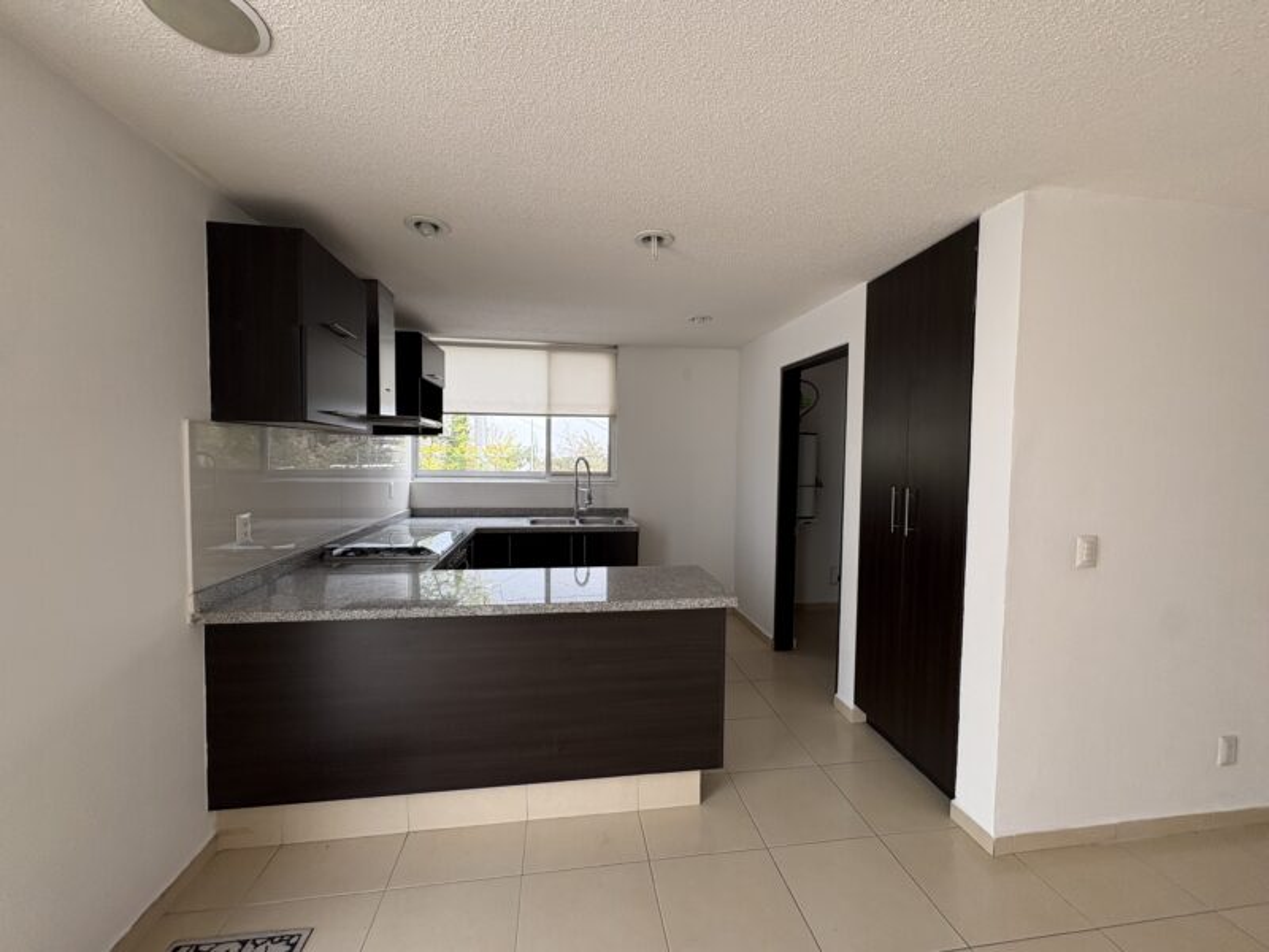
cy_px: 476
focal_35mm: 14
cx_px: 634
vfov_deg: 85.7
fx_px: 513
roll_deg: -0.6
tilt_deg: -1.6
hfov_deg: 102.1
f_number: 2.2
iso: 80
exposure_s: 1/133
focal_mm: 2.22
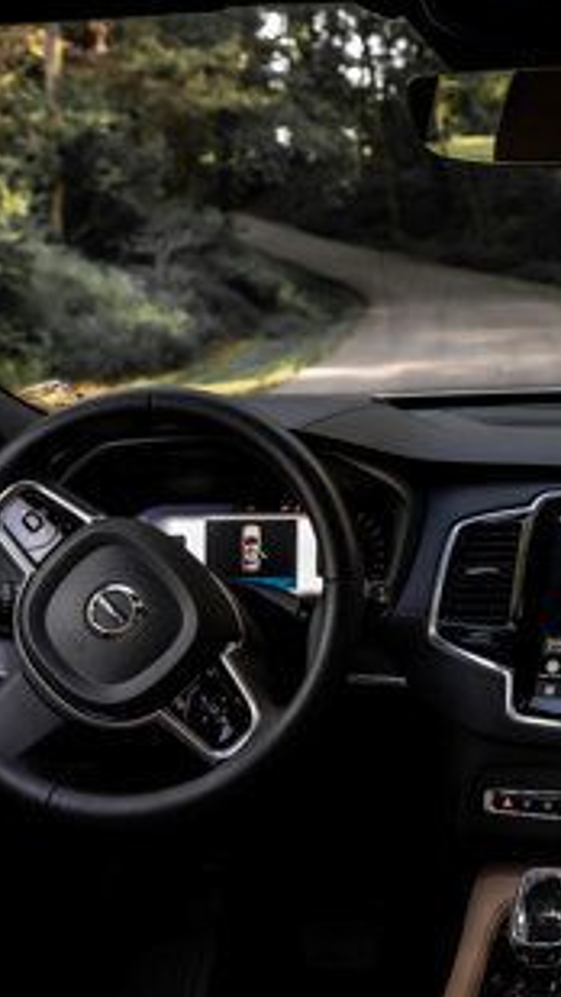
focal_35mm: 52
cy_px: 557
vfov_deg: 39.8
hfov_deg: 22.0
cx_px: 590
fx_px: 1374
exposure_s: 1/200
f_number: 4
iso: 1000
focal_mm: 24
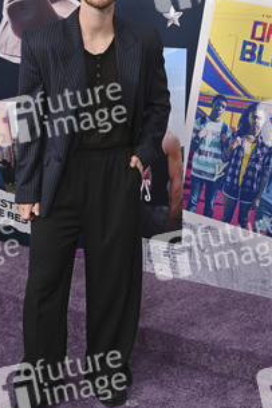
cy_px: 182
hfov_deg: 24.5
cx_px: 96
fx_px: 624
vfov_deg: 36.2
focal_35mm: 55
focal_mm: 42
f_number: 5.6
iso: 1000
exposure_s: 1/250
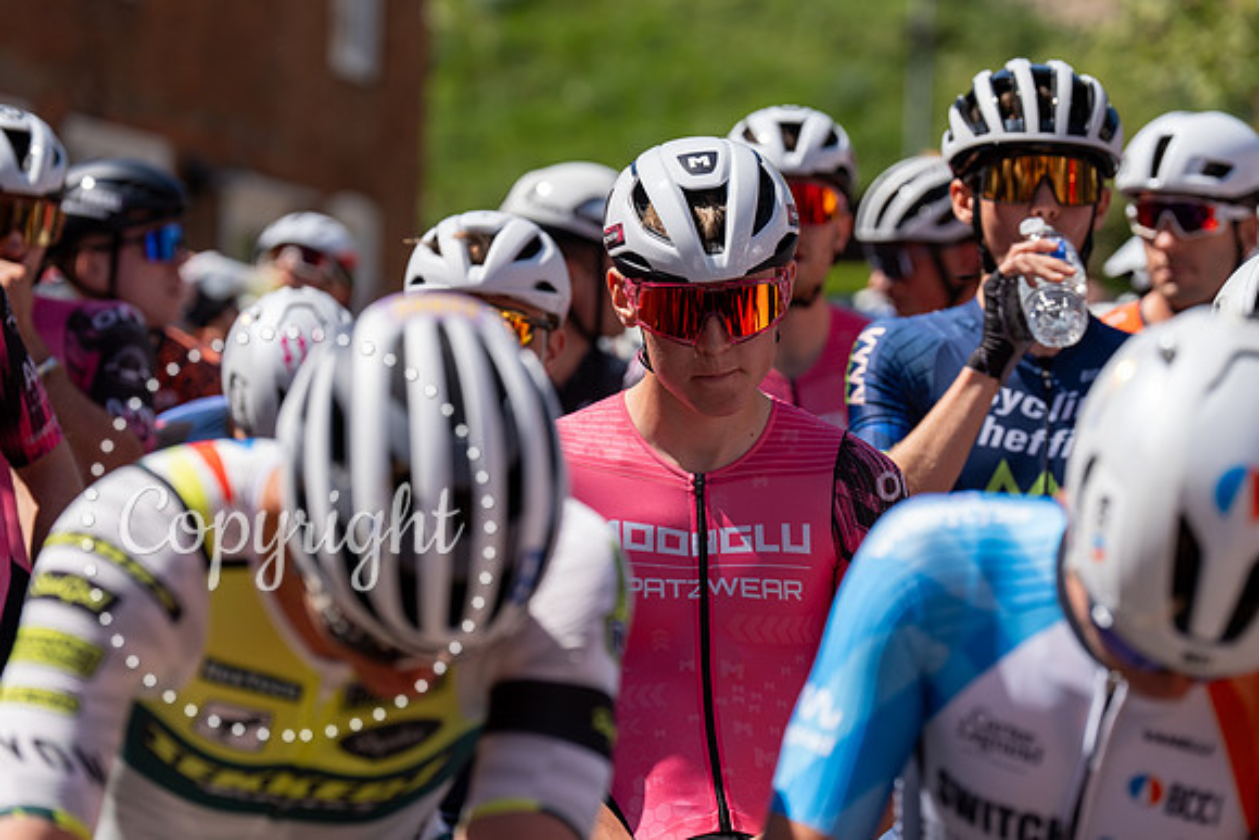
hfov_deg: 15.0
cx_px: 630
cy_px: 420
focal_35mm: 137
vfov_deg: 10.0
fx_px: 4792
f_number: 4
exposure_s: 1/1000
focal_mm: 137
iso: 100
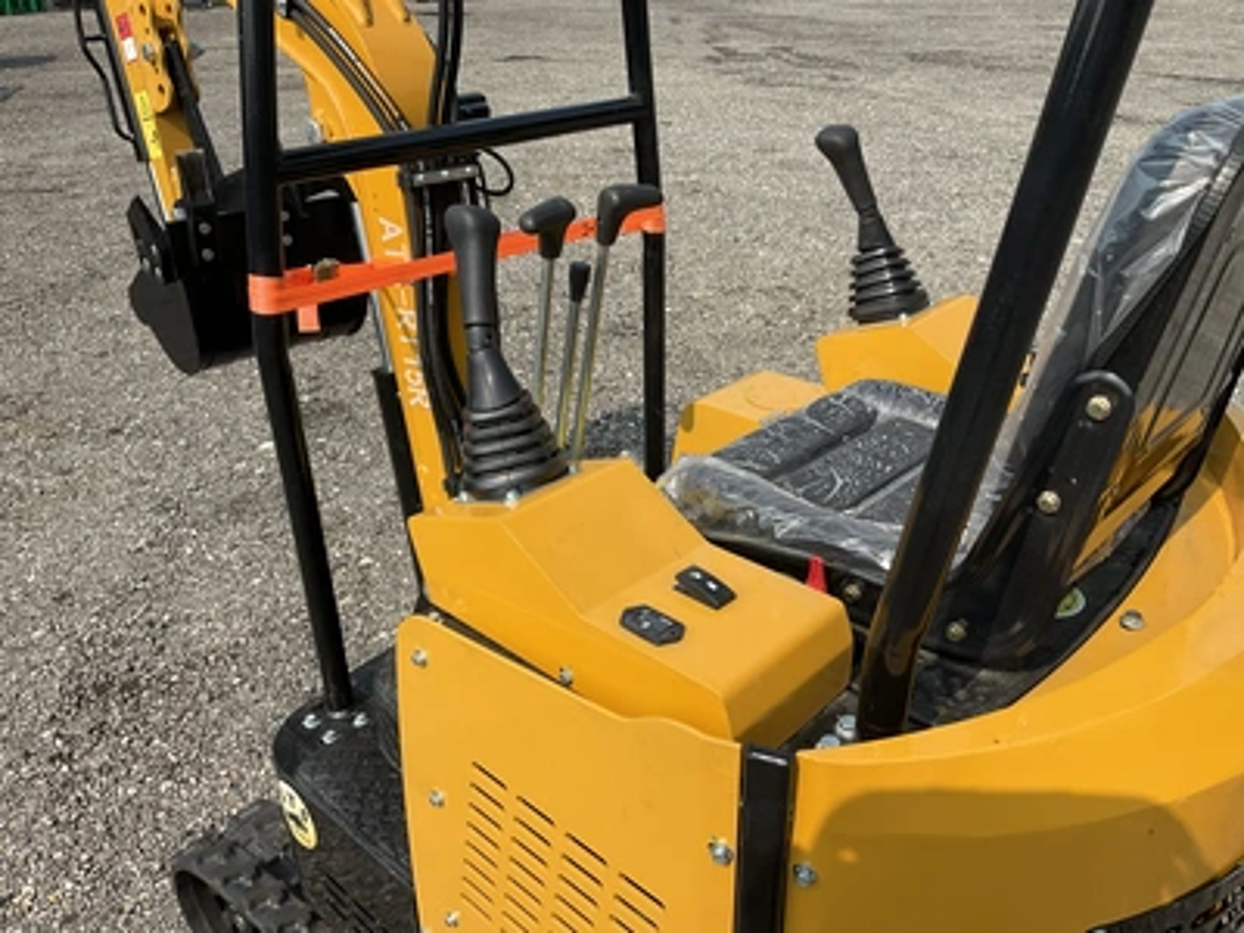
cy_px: 466
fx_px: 1042
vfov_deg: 48.2
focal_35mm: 29
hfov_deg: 61.7
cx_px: 622
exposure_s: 1/1311
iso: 25
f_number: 1.8
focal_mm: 3
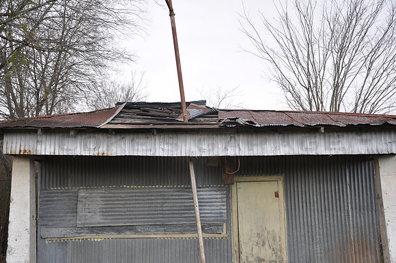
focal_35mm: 45
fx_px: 494
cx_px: 198
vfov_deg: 29.8
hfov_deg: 43.7
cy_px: 132
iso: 200
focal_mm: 30
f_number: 5.6
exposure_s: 1/30
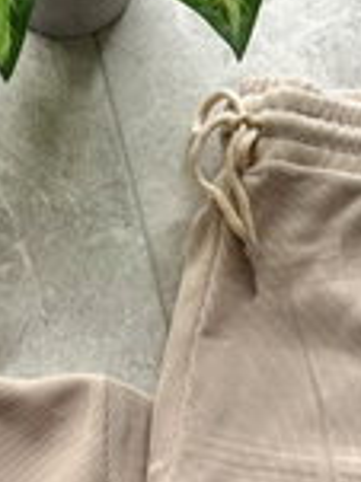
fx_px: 1281
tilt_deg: -82.1
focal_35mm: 92
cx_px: 45
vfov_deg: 19.7
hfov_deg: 15.9
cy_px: 621
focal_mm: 5.96
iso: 40
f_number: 1.6
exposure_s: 1/174
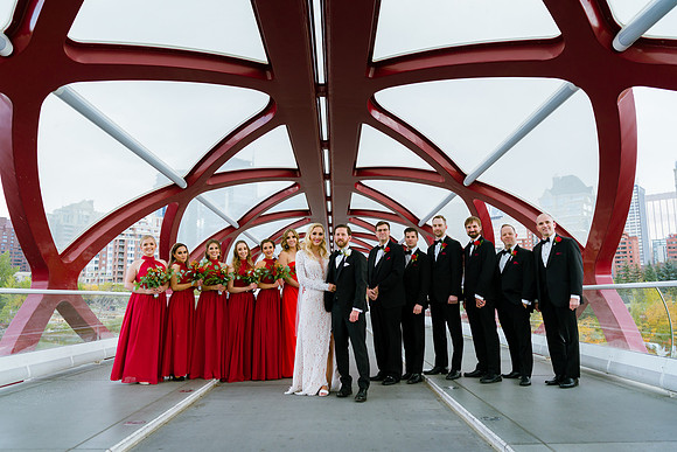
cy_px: 226
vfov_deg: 53.2
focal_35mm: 24
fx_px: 451
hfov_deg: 73.7
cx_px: 338
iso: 400
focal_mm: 24
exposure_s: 1/125
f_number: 4.5
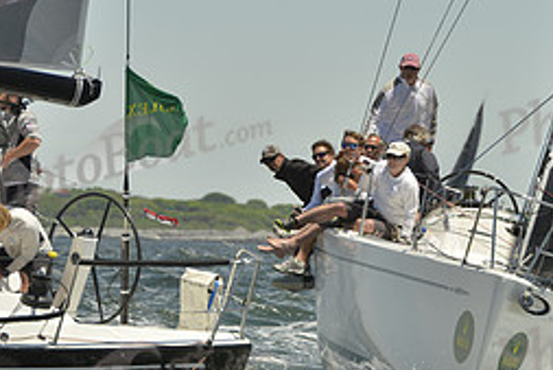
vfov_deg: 3.0
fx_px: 7054
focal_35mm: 459
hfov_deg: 4.5
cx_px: 387
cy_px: 242
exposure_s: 1/1600
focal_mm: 200
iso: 280
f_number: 8
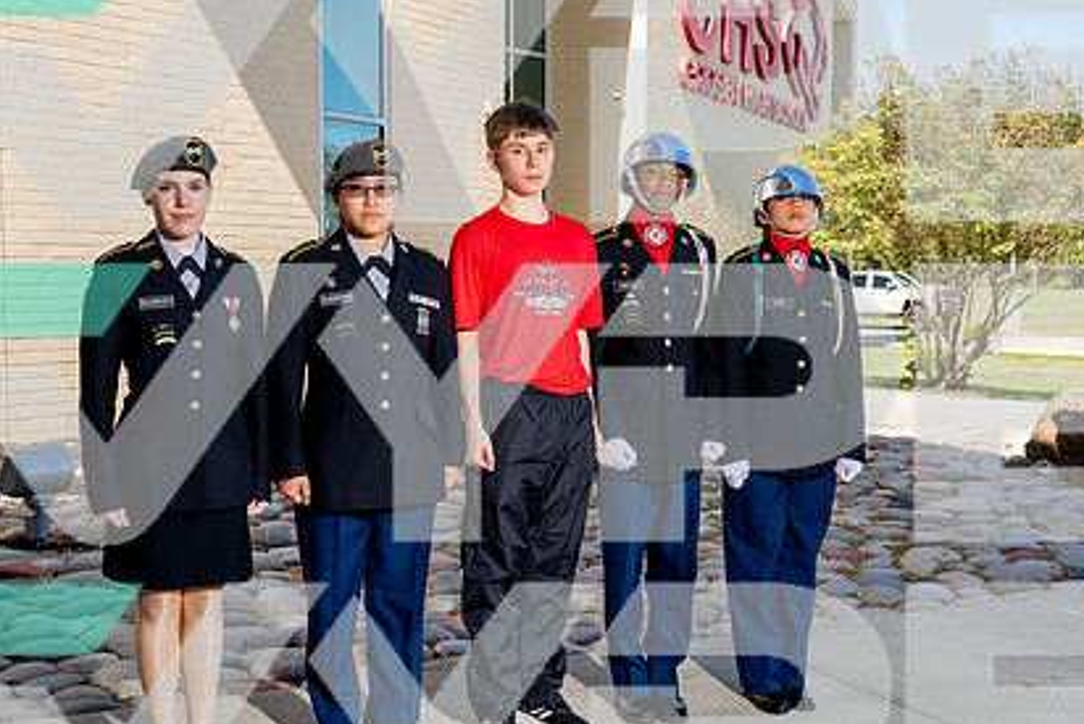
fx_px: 1355
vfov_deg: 29.9
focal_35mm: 45
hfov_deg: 43.6
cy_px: 404
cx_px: 547
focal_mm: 32
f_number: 8
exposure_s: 1/125
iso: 200
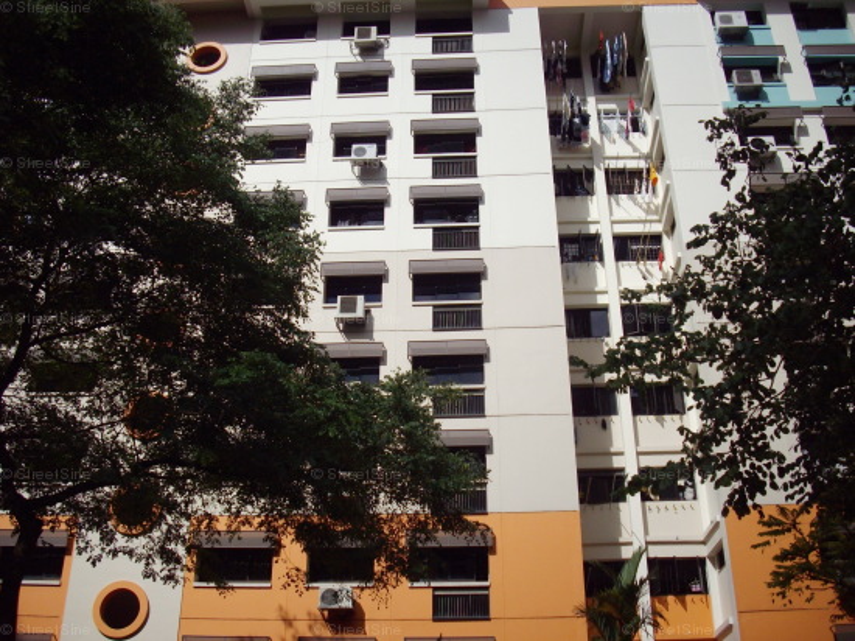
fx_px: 913
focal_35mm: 37
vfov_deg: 38.6
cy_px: 320
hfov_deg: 50.2
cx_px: 428
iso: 80
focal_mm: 6.2
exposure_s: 1/800
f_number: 5.6
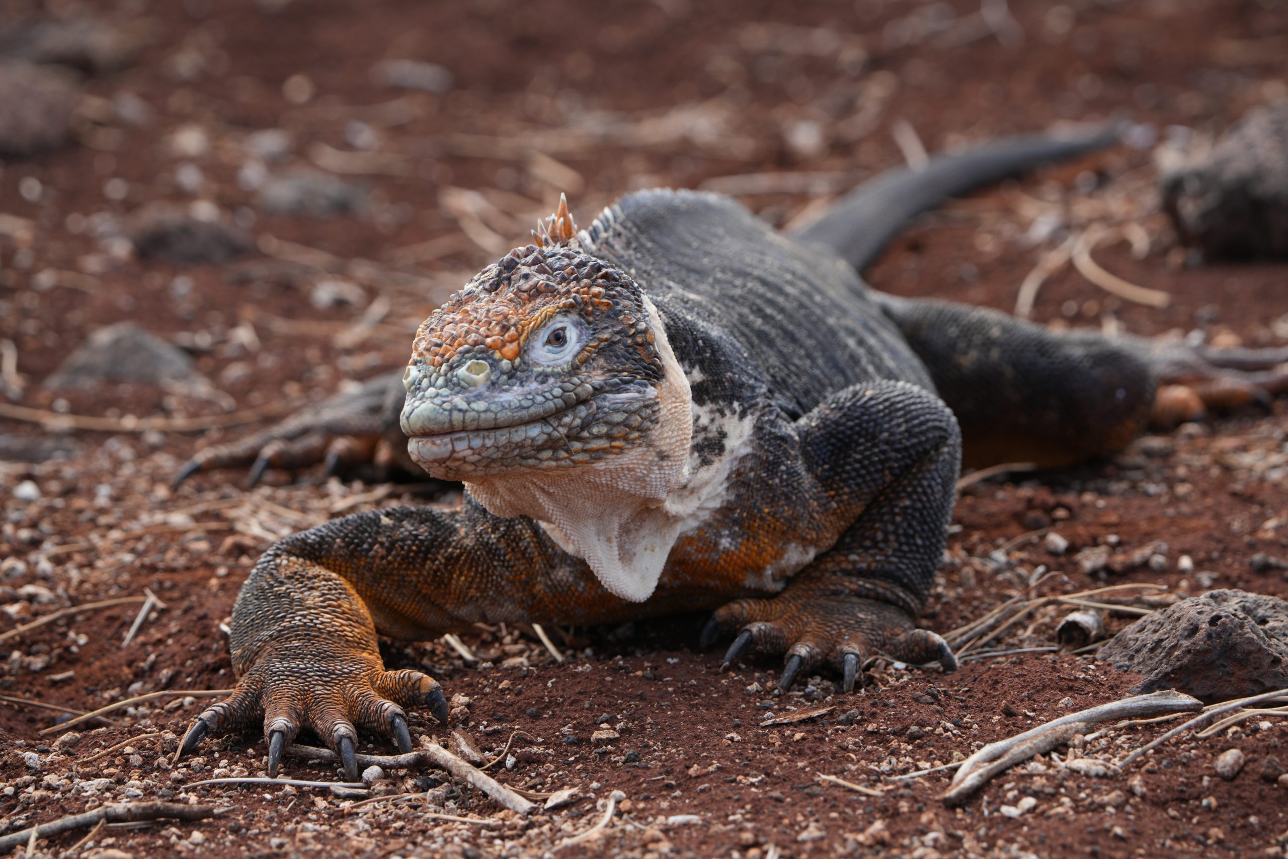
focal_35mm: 347
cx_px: 644
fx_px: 12415
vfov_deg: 4.0
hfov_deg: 5.9
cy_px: 430
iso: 400
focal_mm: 347
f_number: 9
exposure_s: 1/320
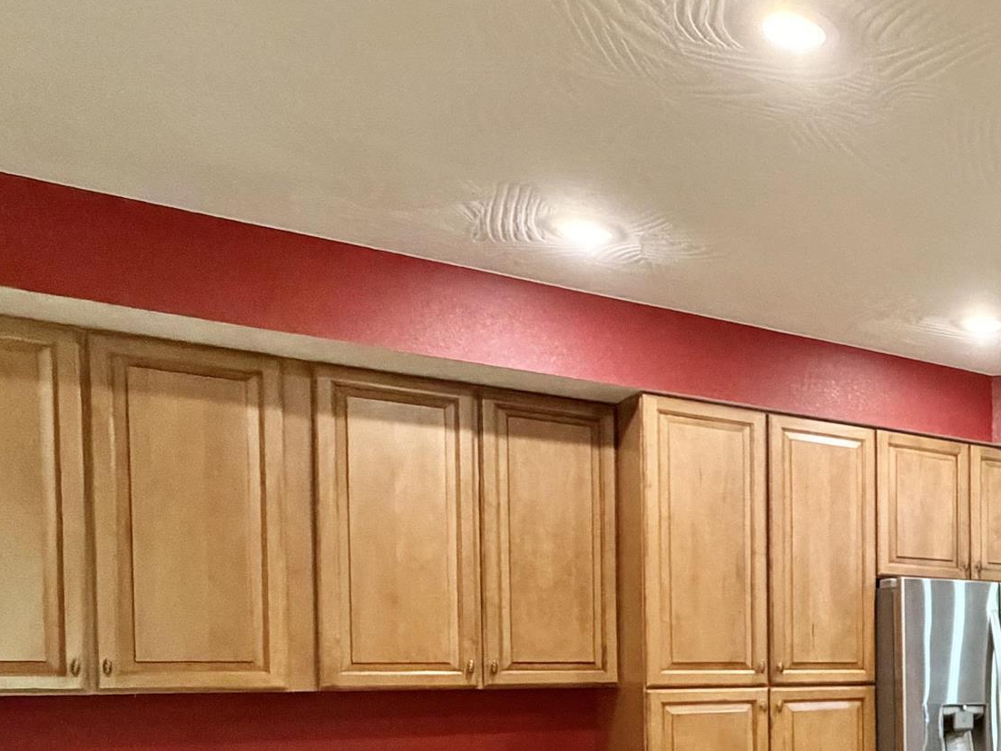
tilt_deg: -2.3
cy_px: 695
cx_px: 1196
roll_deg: -0.1
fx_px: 1128
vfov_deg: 34.5
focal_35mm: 39
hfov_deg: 36.9
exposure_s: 1/60
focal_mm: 2.22
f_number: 2.2
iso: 800
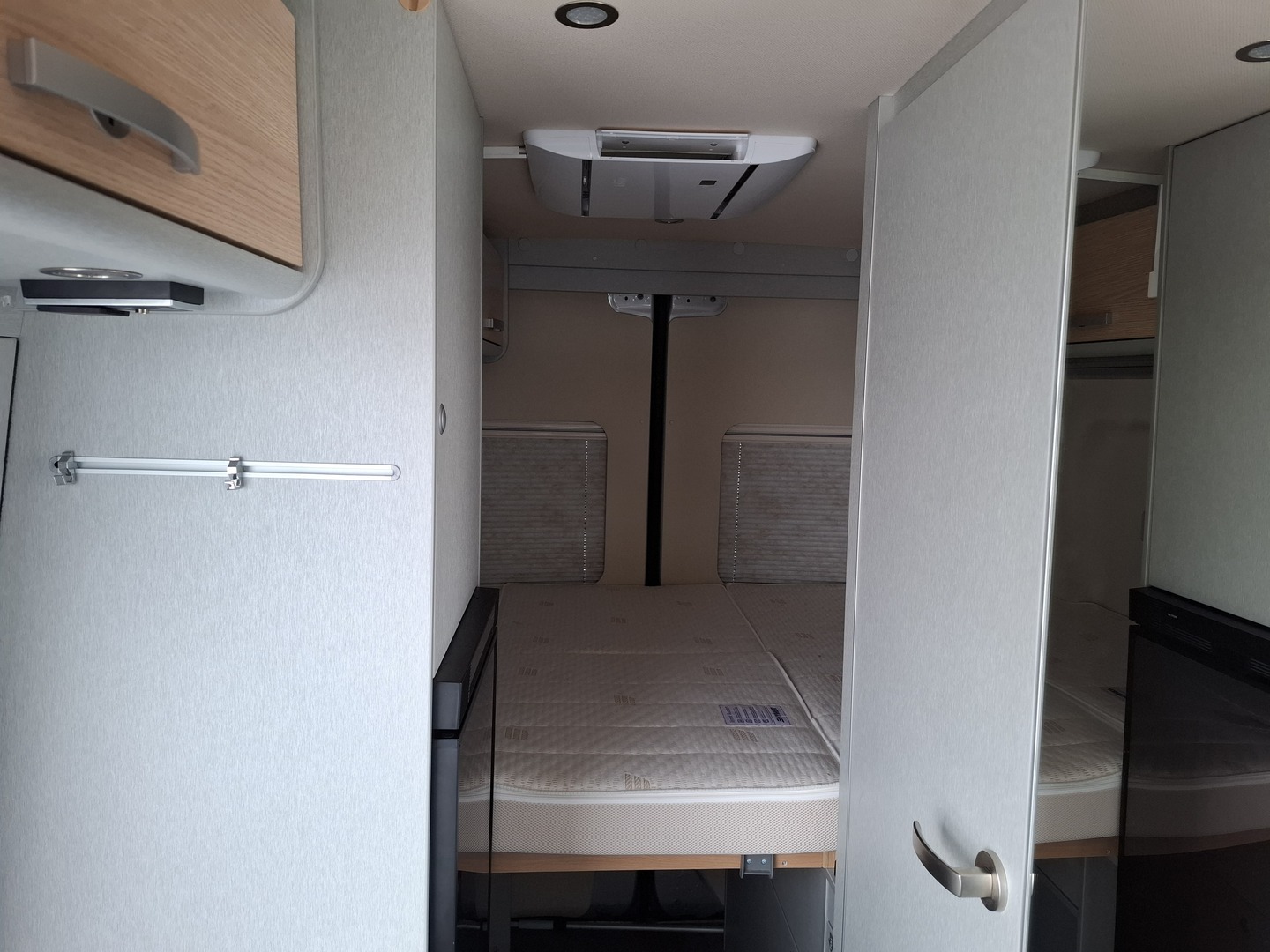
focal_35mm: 23
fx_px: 844
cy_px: 476
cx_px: 635
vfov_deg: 58.9
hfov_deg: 73.9
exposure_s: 1/100
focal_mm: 5.54
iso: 250
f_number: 1.8
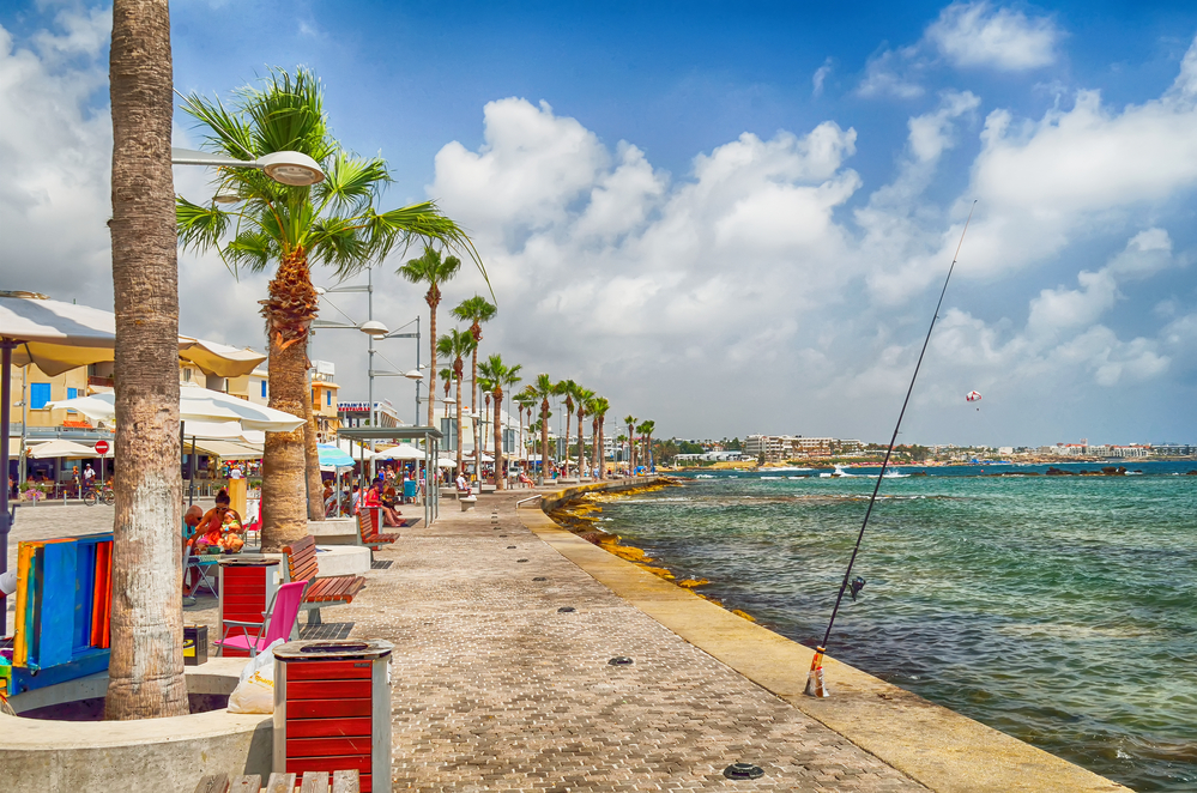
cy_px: 396
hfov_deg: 53.2
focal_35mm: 36
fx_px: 1195
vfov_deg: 36.7
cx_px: 598
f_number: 8
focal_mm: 24
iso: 125
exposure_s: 1/250
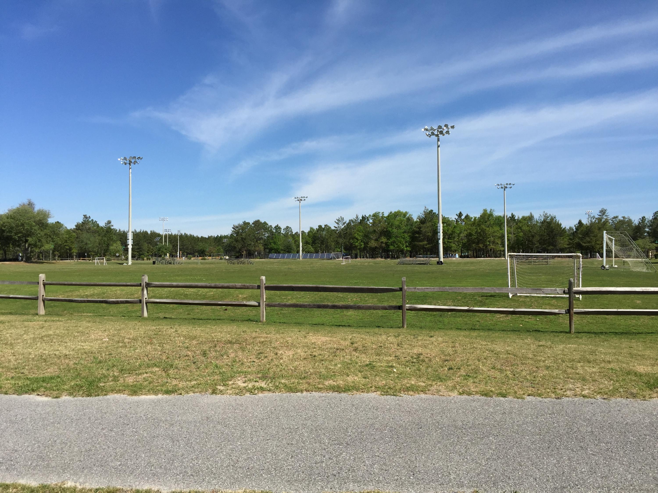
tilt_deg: -0.1
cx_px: 329
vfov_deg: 48.2
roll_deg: -0.2
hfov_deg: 61.7
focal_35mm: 29
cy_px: 246
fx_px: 551
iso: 32
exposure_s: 1/2475
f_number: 2.2
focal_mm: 4.15
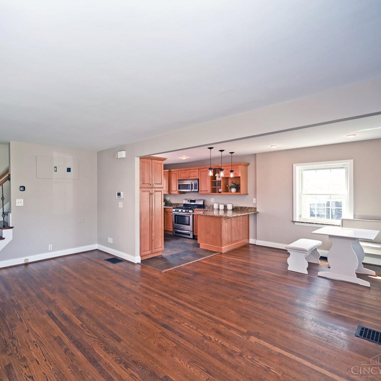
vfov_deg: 80.7
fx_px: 224
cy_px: 191
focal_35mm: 18
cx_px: 122
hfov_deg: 77.7
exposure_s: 1/60
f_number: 4
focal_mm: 14
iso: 200
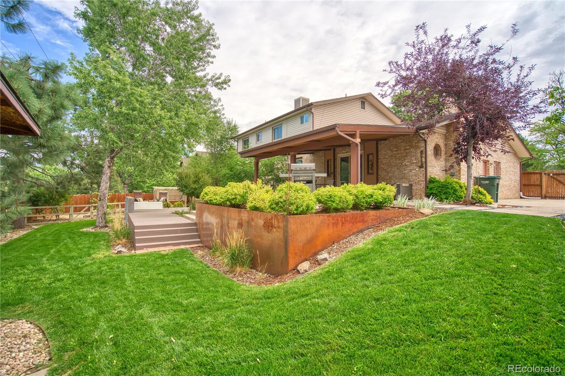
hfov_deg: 96.7
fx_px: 251
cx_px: 282
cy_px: 188
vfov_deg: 73.7
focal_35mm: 16
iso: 500
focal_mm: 16
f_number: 4
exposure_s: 1/800
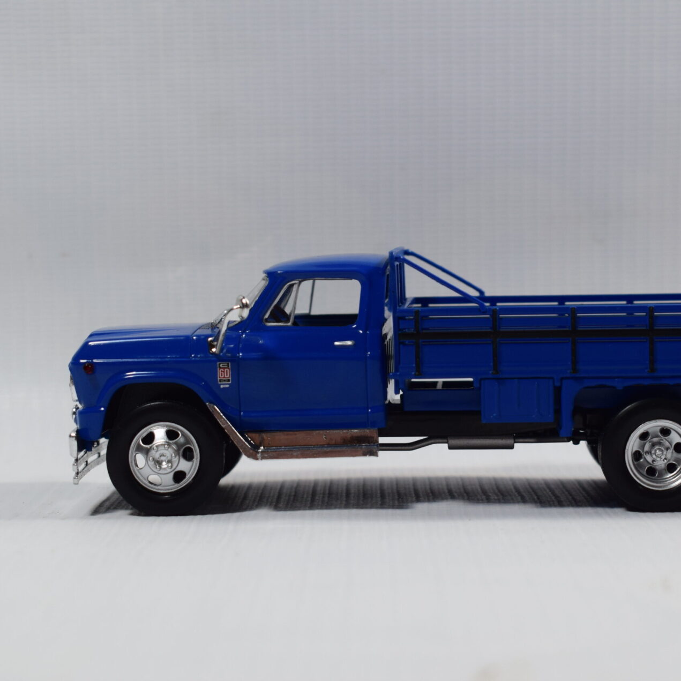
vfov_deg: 20.0
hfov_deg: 19.9
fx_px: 1928
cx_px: 476
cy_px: 339
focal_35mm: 87
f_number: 8
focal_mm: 45
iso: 400
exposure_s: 1/60
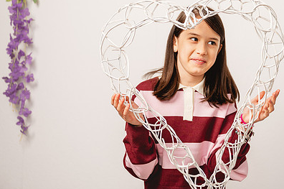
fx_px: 670
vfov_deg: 16.0
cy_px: 55
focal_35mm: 85
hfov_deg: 23.8
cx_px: 190
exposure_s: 1/160
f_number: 3.5
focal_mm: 58
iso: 160
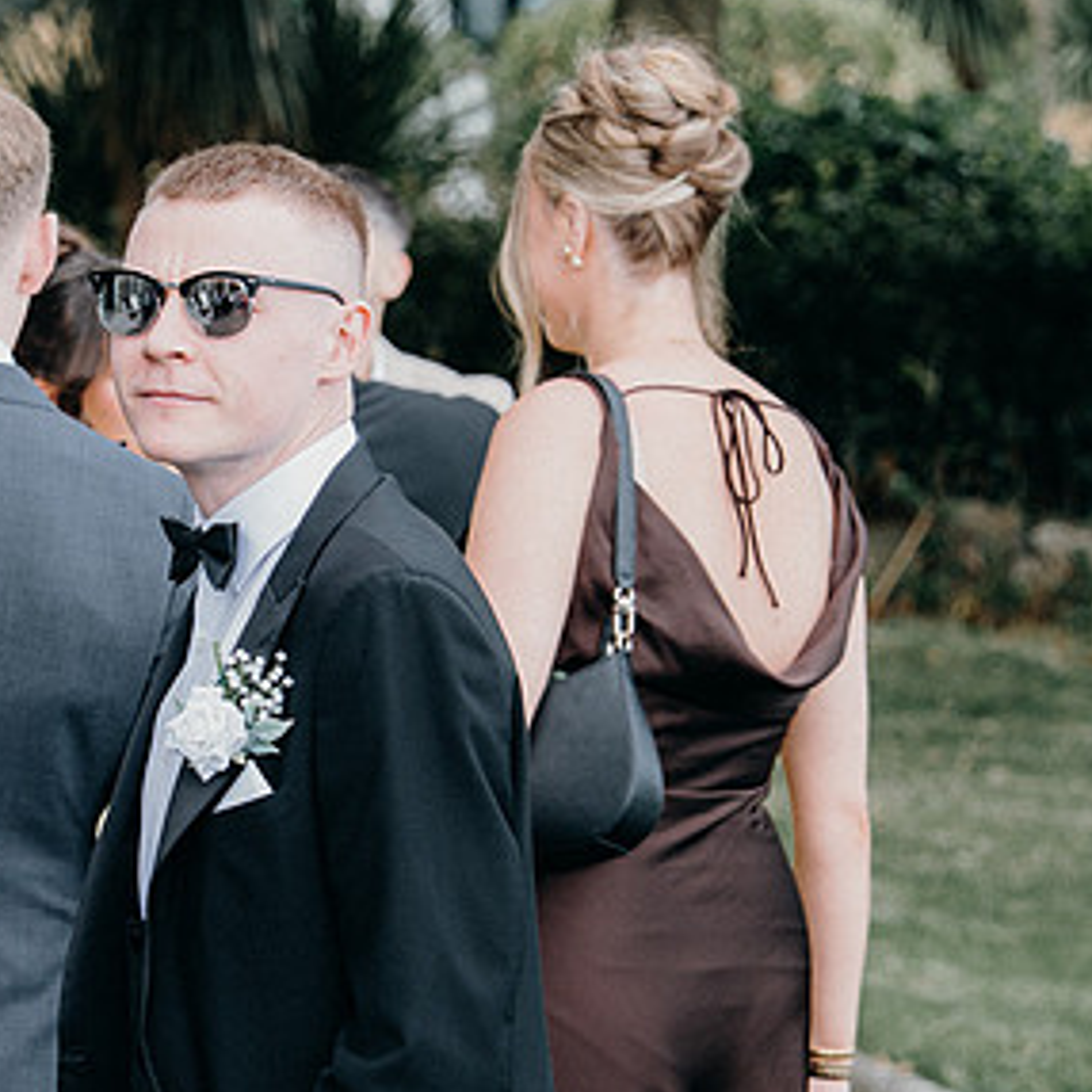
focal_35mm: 181
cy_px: 655
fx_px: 6460
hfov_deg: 9.7
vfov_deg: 9.7
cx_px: 378
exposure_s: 1/200
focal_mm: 70
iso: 200
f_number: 3.5
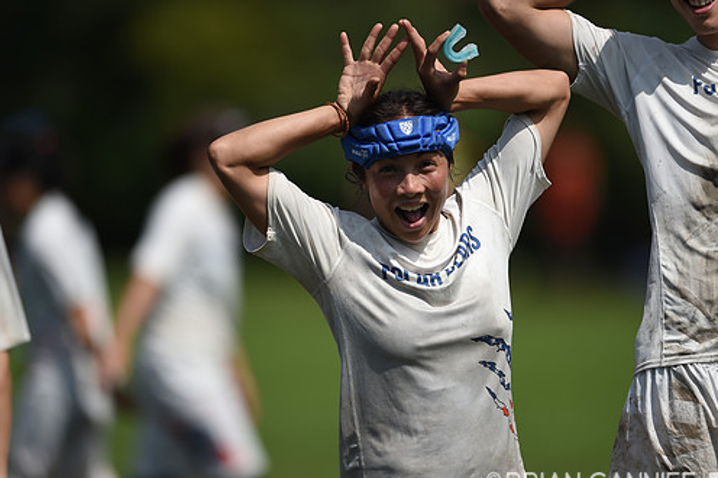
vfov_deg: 2.9
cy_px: 264
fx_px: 9327
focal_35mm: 468
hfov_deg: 4.4
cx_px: 391
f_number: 2.8
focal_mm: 400
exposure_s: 1/8000
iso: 200
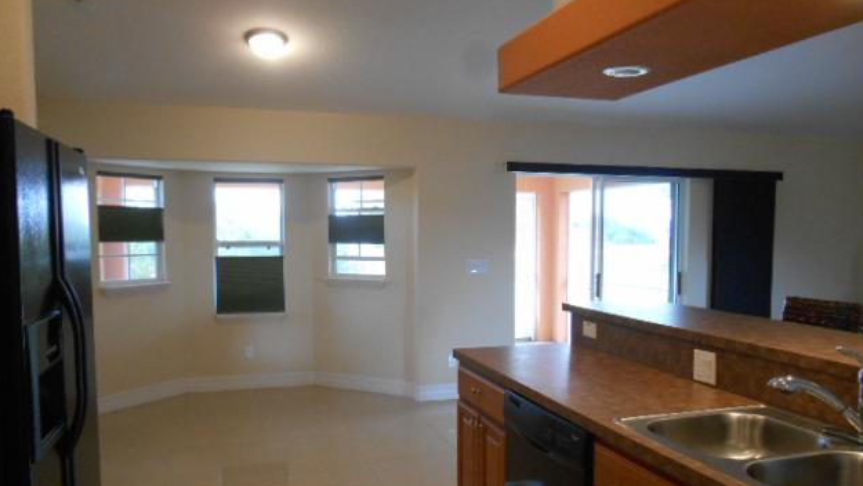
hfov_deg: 66.0
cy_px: 283
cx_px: 438
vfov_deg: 40.1
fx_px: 664
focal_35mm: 29
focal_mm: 4.7
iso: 400
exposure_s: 1/30
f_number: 3.4
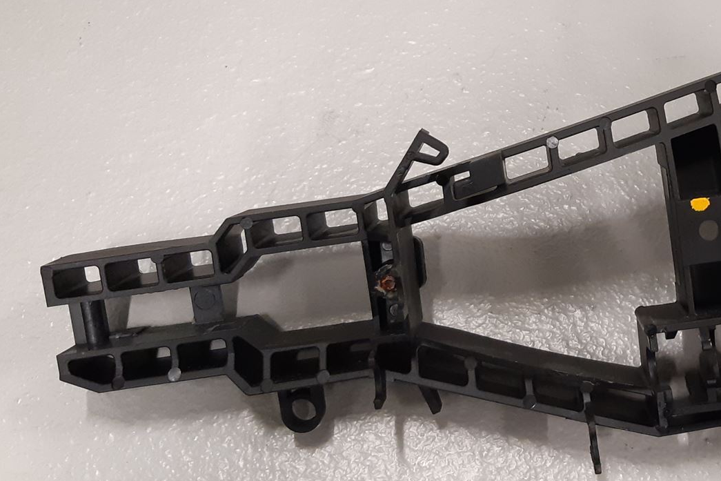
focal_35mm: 53
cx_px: 595
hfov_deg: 36.0
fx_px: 1062
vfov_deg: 25.5
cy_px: 181
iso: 200
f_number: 1.7
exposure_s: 1/50
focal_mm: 3.93
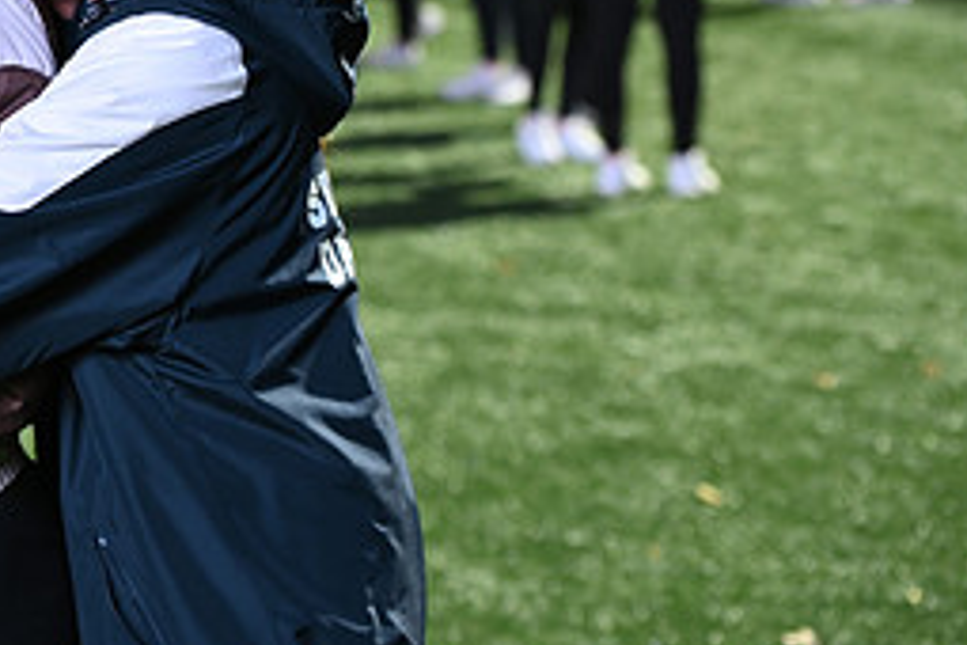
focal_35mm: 159
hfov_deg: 12.7
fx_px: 4271
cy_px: 38
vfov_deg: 8.6
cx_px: -61
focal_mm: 70
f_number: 3.5
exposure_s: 1/50
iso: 800
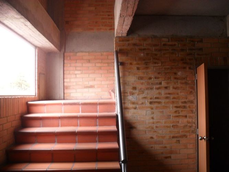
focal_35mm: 35
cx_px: 114
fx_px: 231
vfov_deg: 40.7
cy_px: 86
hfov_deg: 52.6
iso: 80
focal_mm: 6.3
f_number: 3
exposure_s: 1/30
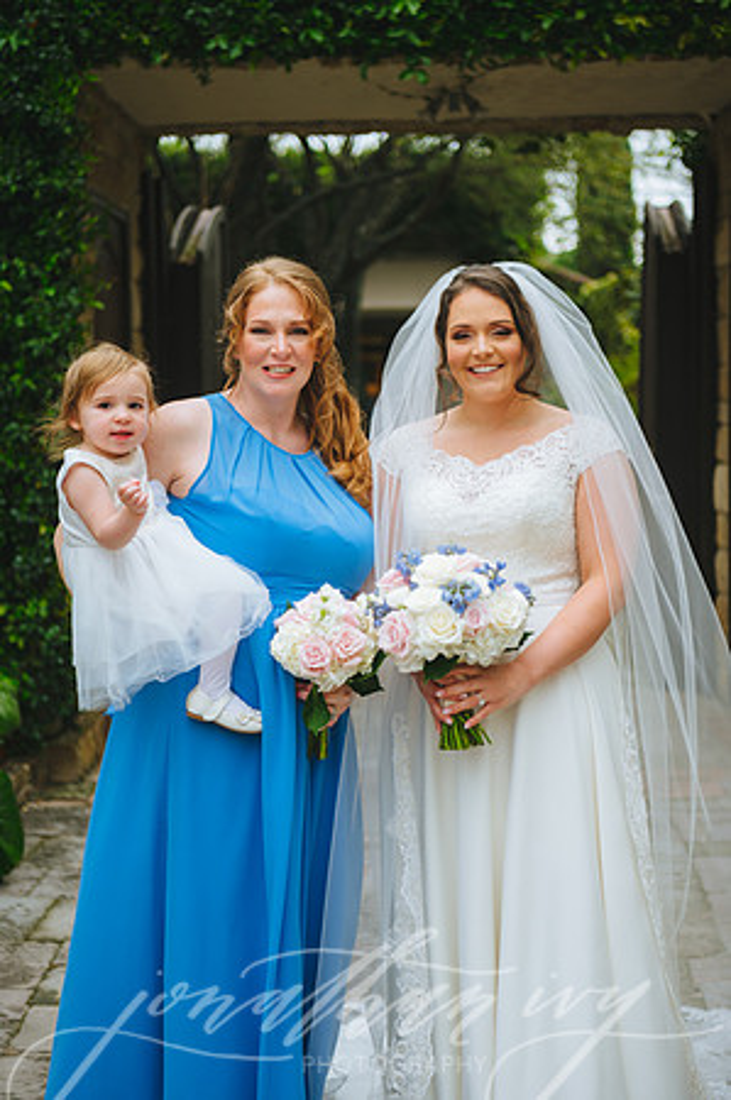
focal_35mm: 62
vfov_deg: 32.4
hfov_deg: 21.9
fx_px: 1893
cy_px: 550
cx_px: 366
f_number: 2.8
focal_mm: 62
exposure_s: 1/320
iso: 125
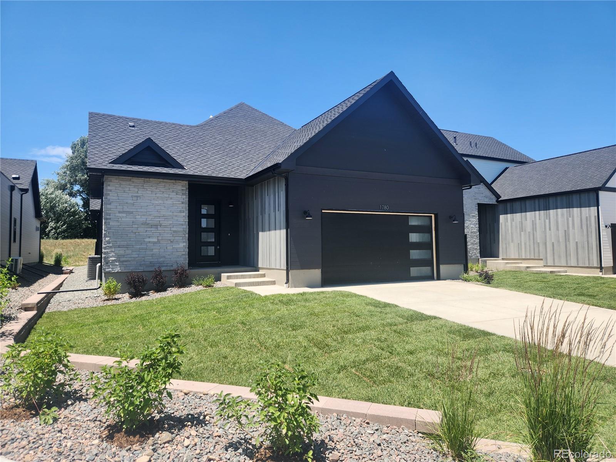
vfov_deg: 58.9
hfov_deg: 73.9
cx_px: 308
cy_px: 231
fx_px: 409
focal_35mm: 23
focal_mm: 5.4
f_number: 1.8
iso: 20
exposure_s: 1/968
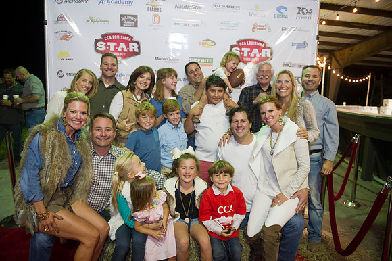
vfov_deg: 53.1
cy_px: 130
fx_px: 261
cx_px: 196
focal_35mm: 24
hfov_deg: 73.8
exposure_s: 1/60
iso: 1250
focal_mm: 24
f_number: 2.8
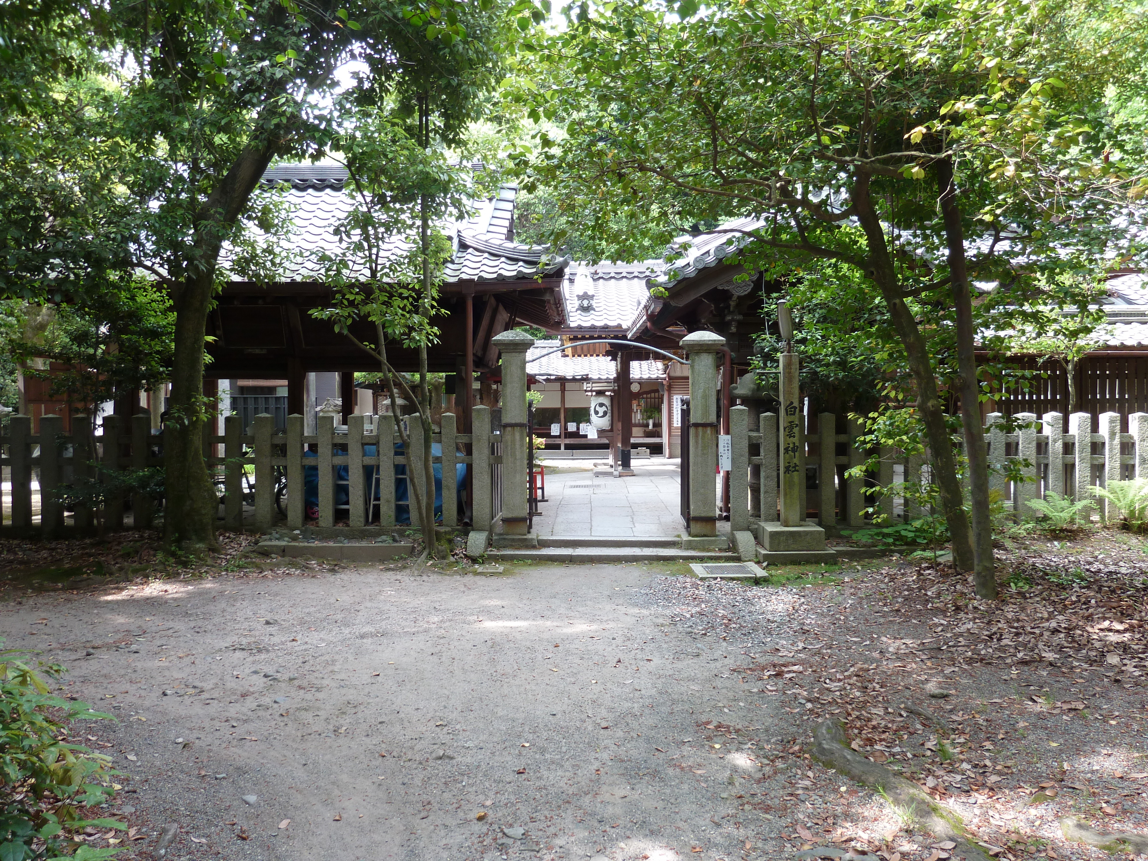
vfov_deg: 54.9
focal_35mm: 25
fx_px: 829
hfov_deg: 69.4
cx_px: 574
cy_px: 430
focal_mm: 4.1
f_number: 3.3
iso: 80
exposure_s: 1/50
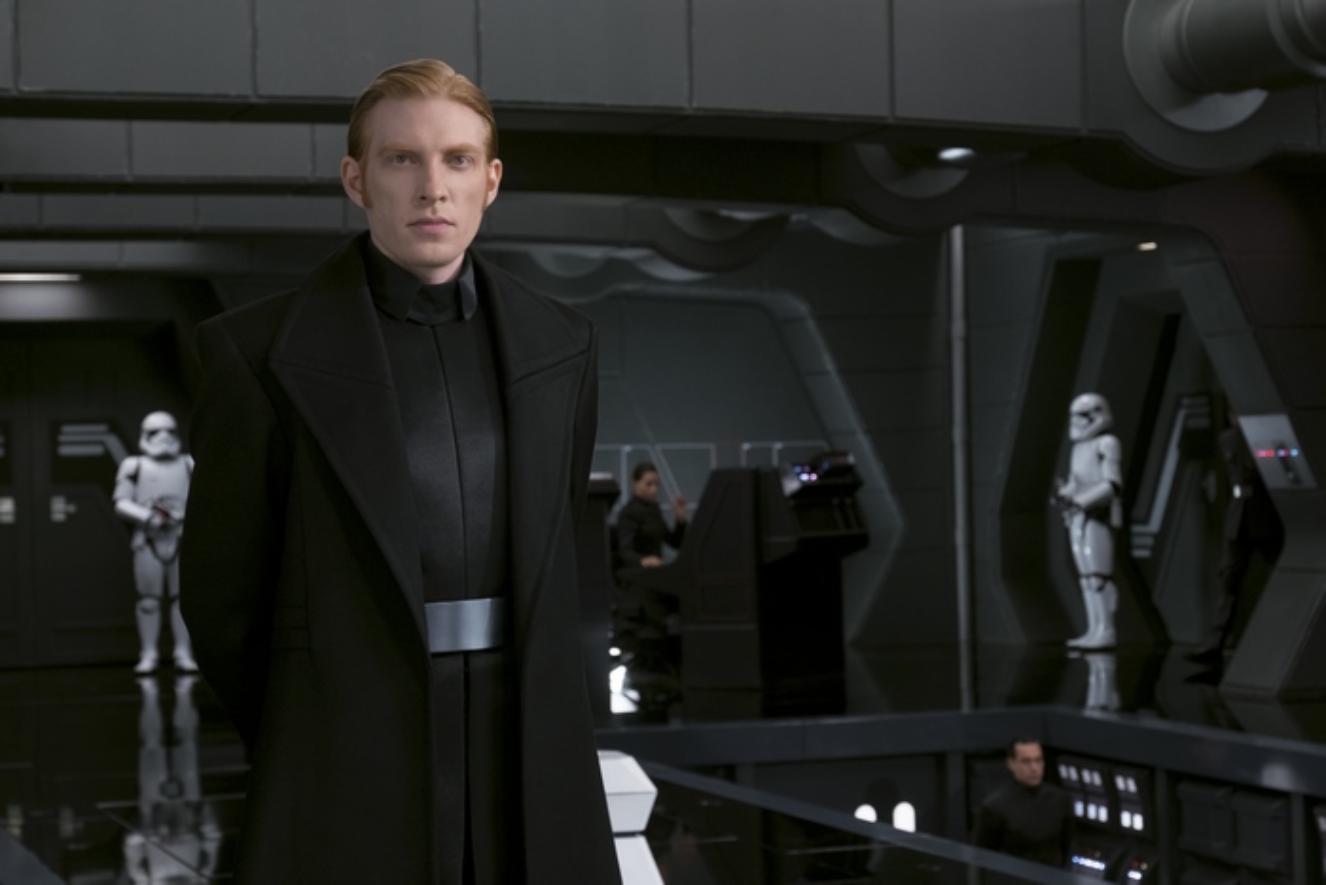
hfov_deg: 27.0
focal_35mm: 75
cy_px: 442
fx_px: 2763
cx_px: 663
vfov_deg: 18.2
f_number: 5
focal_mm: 50
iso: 800
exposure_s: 1/60
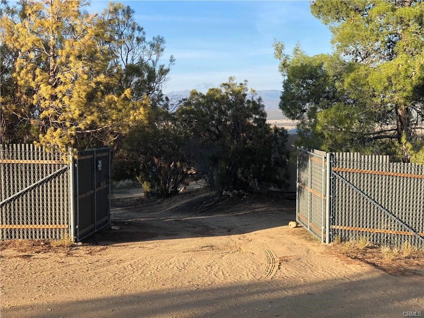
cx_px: 212
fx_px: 637
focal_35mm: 52
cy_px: 159
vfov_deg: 28.0
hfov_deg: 36.8
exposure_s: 1/335
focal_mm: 6
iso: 16
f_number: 2.4
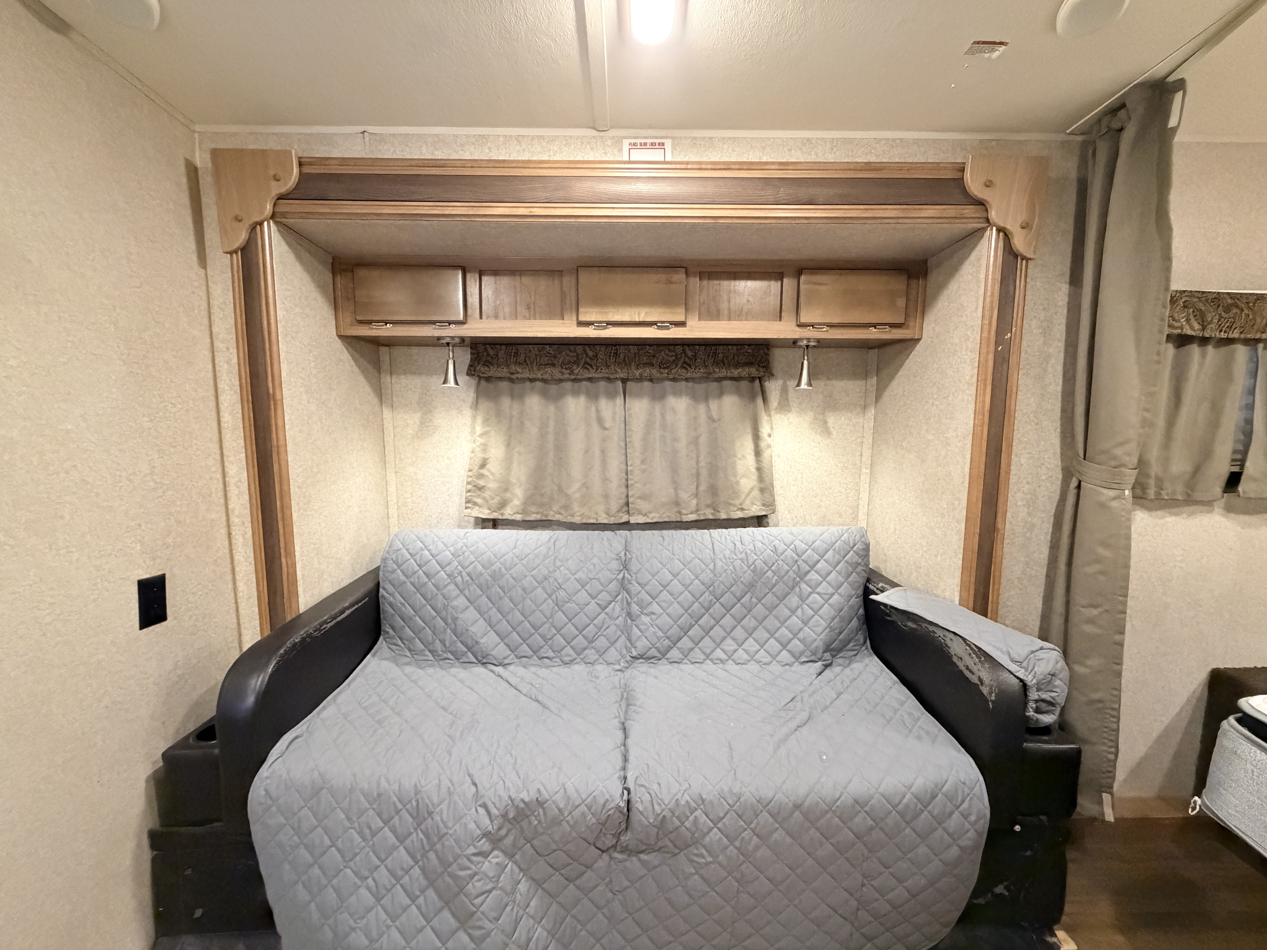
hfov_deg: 102.1
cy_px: 475
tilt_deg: -6.9
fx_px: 512
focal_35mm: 14
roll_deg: +1.9
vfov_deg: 85.7
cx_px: 634
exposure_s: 1/60
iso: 1000
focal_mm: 2.22
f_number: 2.2
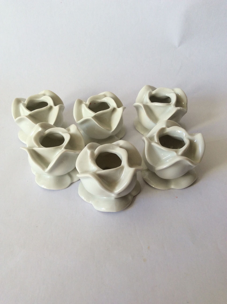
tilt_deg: -41.6
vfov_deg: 56.9
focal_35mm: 32
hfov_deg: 44.1
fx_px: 281
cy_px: 152
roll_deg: +2.0
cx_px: 114
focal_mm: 3.3
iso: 40
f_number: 2.4
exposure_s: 1/100
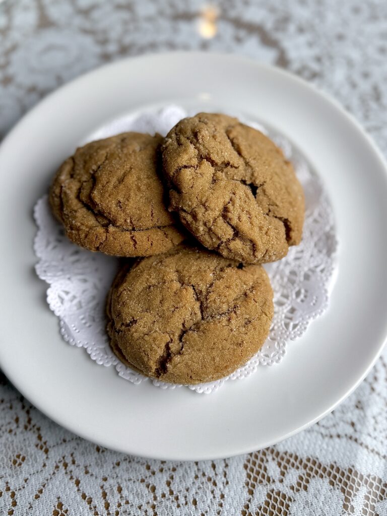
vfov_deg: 71.6
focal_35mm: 24
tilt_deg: -67.2
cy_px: 258
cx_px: 194
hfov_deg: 56.8
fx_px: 358
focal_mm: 6.76
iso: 80
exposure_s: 1/772
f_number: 1.78
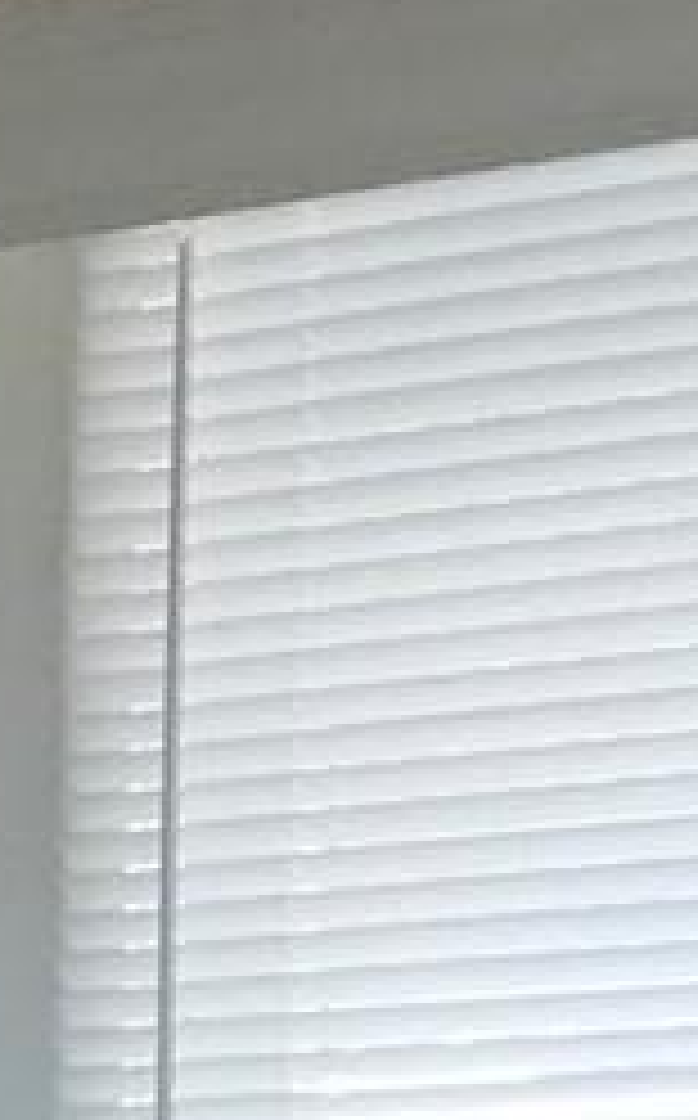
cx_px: -2589
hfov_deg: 5.5
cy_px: 2236
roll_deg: +4.1
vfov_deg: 10.2
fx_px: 5830
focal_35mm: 191
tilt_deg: -10.7
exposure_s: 1/30
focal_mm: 3.99
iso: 20
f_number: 1.8
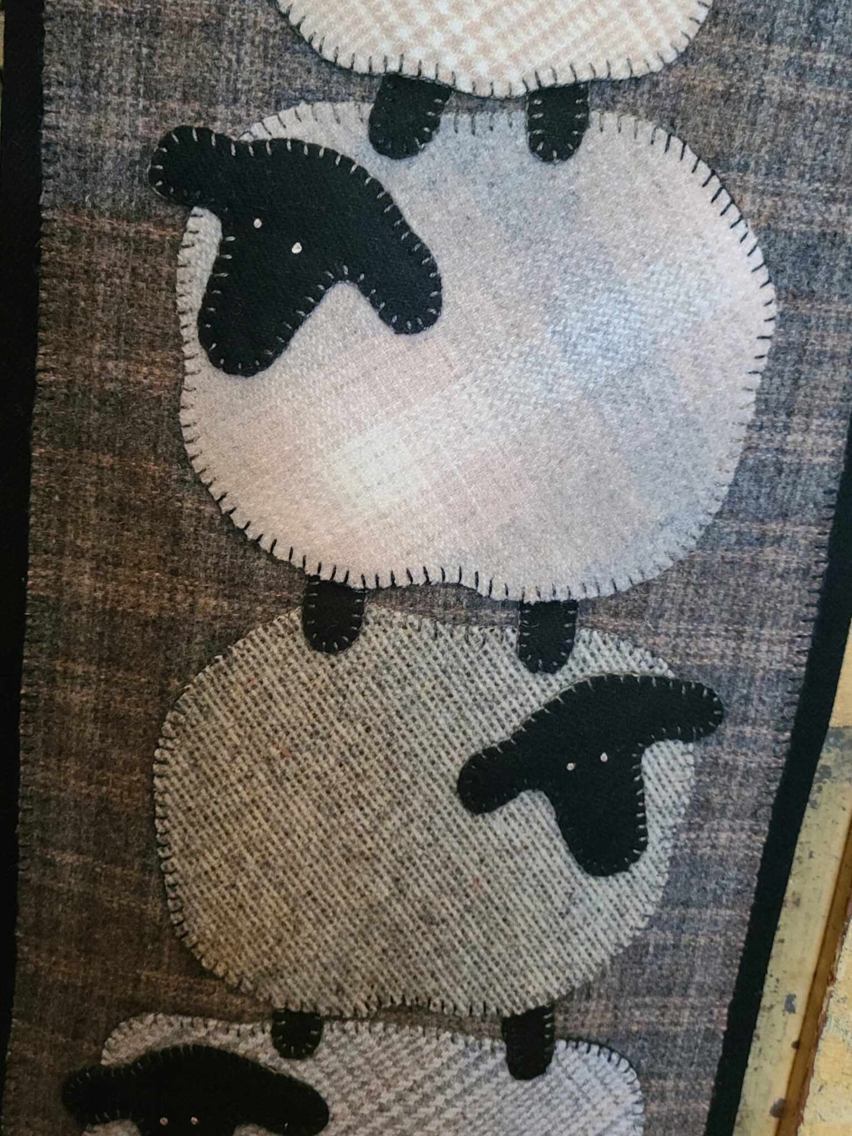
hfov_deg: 49.7
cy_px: 568
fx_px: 919
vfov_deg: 63.4
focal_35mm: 28
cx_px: 426
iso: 400
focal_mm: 5.9
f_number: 2
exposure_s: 1/40
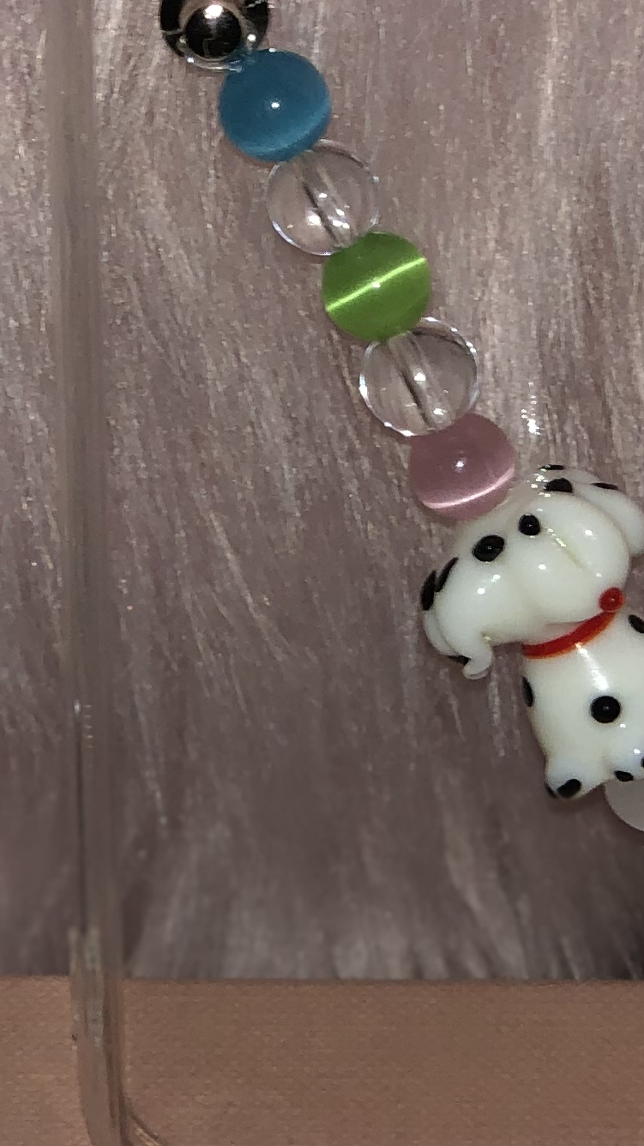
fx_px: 5194
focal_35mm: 171
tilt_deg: -43.0
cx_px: 460
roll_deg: +0.0
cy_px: 338
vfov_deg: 12.6
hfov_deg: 7.1
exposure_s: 1/30
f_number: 2.4
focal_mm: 6
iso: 25
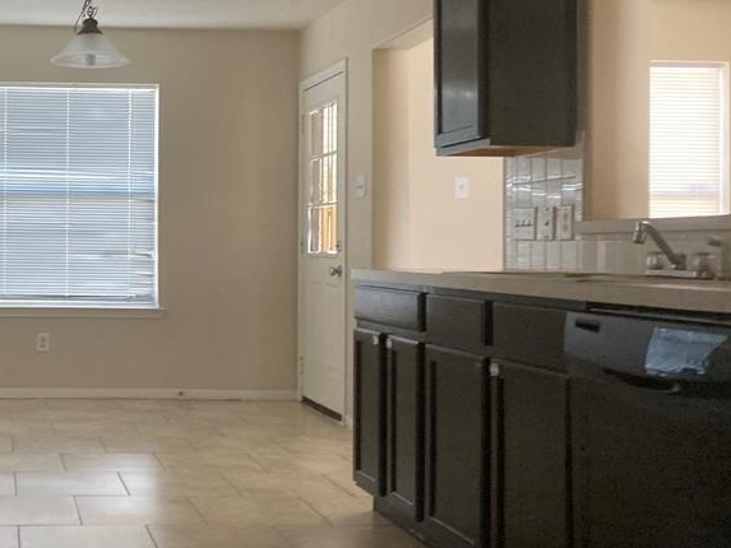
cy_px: 242
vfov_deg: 29.1
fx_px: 1056
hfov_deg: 36.1
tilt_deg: +1.8
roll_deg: -1.2
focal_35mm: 50
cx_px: 85
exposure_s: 1/60
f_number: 1.8
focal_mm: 3.99
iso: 250
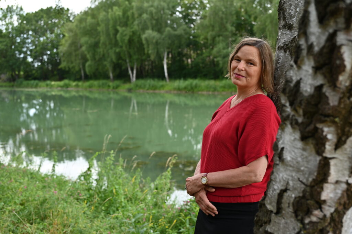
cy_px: 117
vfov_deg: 33.3
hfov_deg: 48.5
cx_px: 176
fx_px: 391
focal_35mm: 40
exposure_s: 1/250
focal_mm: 40
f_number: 4
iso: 280
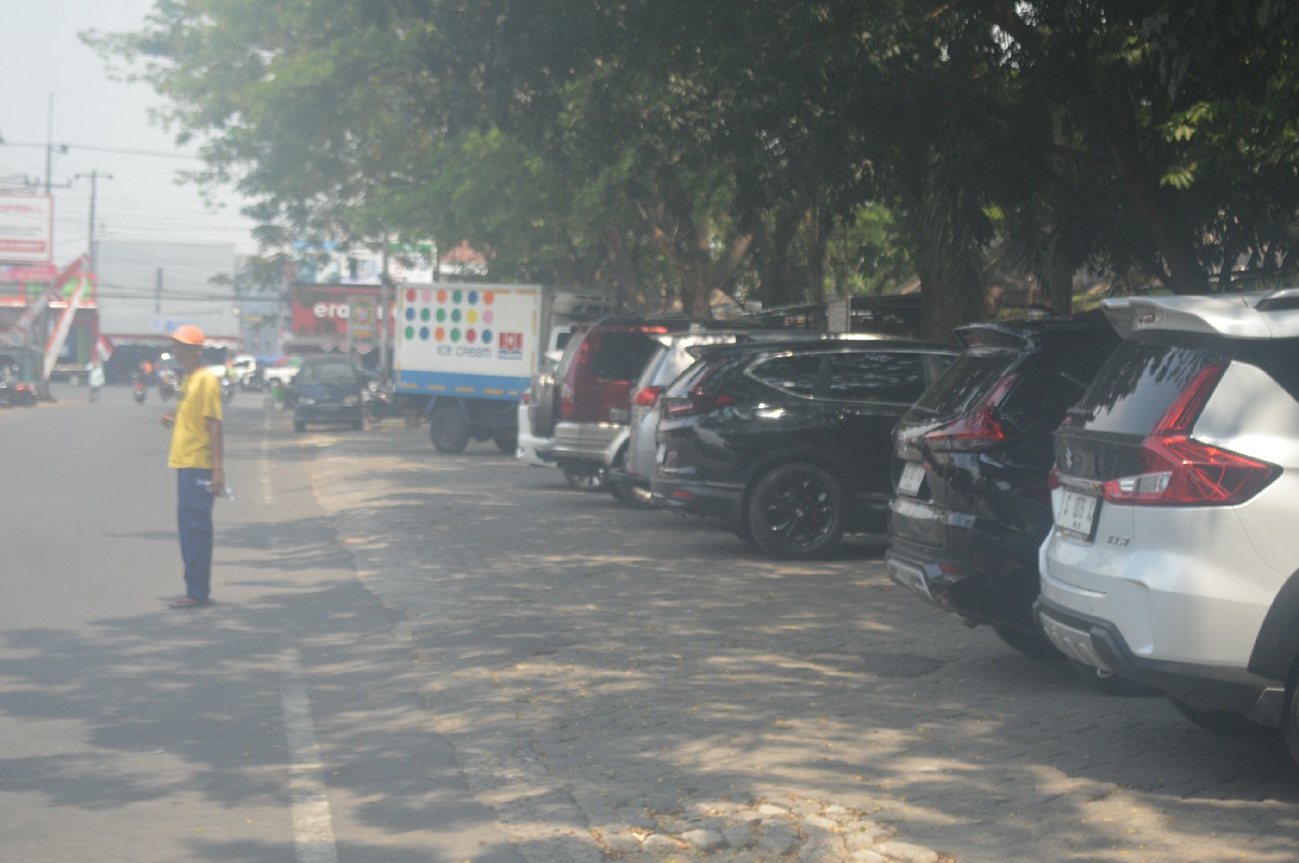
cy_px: 432
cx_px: 650
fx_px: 2379
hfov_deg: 30.5
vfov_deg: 20.6
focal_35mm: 66
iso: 400
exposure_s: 1/640
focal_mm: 44
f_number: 5.3
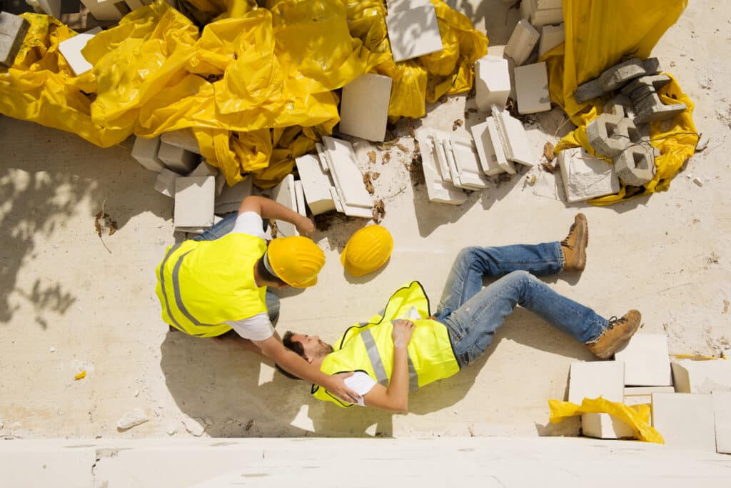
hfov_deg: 54.4
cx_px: 366
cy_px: 244
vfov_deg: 37.9
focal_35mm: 35
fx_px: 711
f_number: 7.1
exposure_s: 1/800
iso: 100
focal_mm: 35
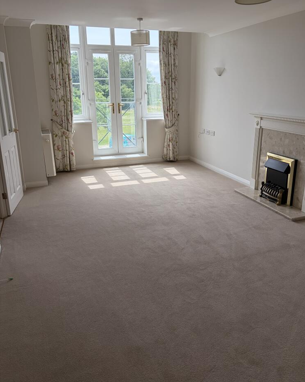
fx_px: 316
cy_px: 174
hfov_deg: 51.5
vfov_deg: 62.1
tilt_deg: -14.1
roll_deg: +0.5
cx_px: 157
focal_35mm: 28
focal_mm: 5.96
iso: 64
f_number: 1.6
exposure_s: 1/731
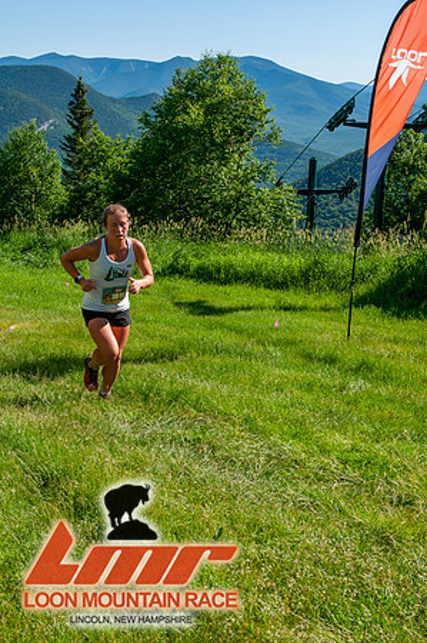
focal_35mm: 51
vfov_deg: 38.9
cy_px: 322
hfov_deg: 26.4
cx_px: 214
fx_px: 909
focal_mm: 34
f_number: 8
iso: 200
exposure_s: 1/400
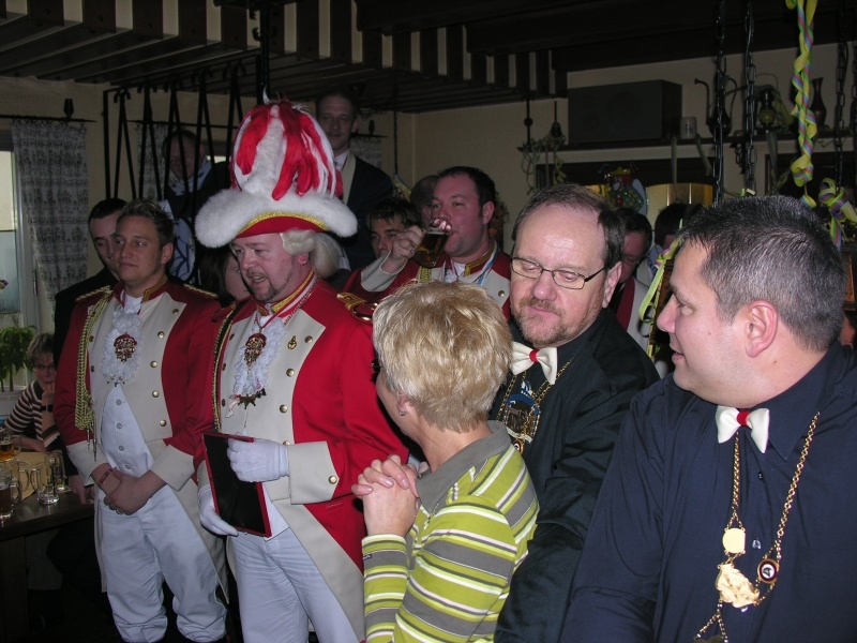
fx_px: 867
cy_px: 322
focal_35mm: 35
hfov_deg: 52.6
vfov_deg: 40.7
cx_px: 428
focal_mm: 8.9
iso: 50
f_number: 2.8
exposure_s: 1/60.1
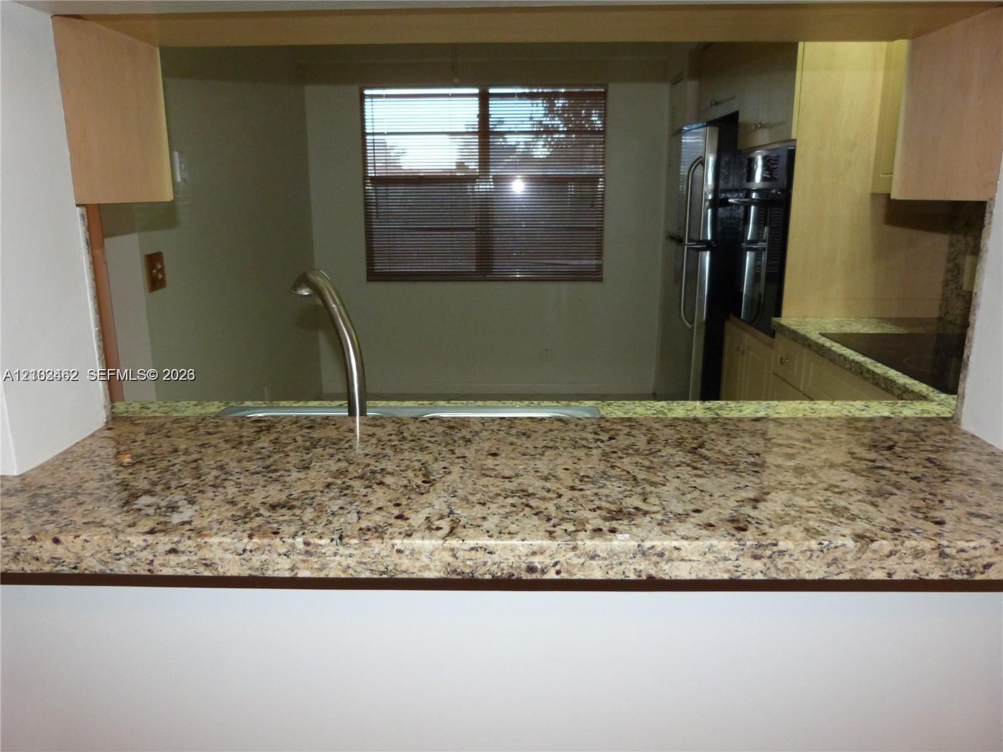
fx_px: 724
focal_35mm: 25
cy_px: 376
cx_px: 502
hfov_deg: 69.4
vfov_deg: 54.9
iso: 400
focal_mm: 4.5
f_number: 2.8
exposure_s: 1/60
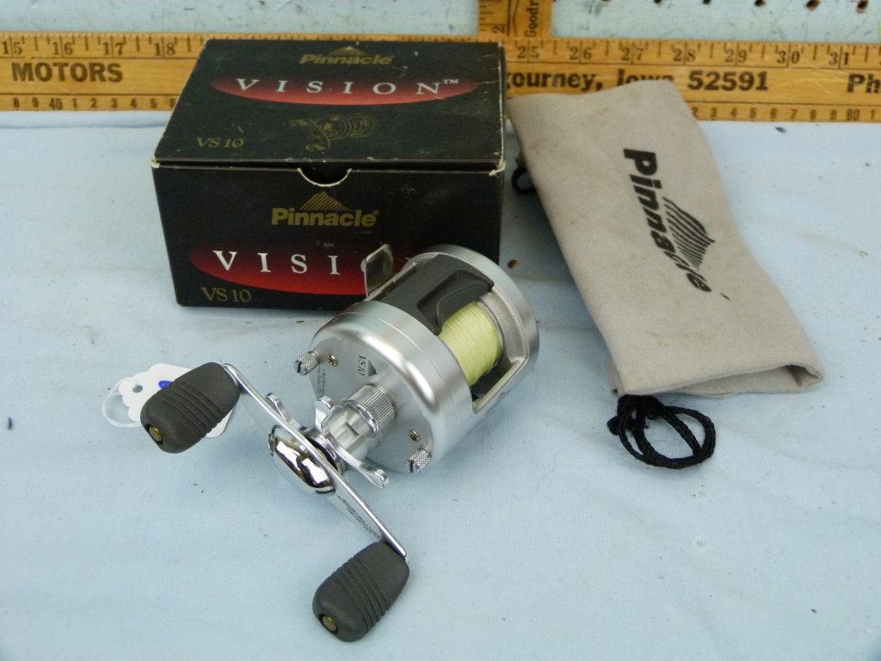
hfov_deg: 45.8
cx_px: 440
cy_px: 330
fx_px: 1043
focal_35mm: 41
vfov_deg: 35.1
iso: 320
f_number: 3.2
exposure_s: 1/125
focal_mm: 7.4
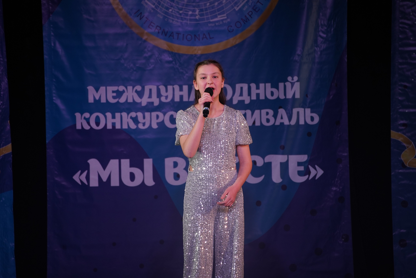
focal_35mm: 215
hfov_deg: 9.6
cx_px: 208
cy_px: 139
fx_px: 2484
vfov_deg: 6.4
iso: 1600
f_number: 5.6
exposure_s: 1/250
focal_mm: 215
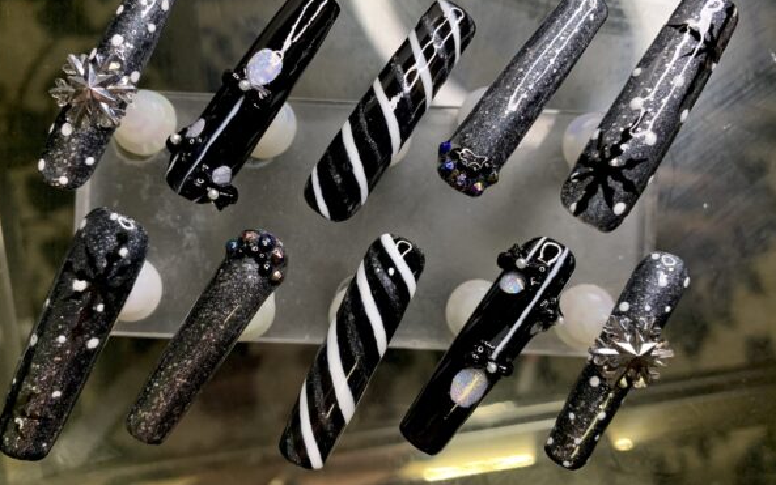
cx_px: 379
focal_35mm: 29
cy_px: 228
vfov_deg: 43.2
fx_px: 613
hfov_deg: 64.6
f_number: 1.8
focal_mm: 4.25
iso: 320
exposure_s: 1/60
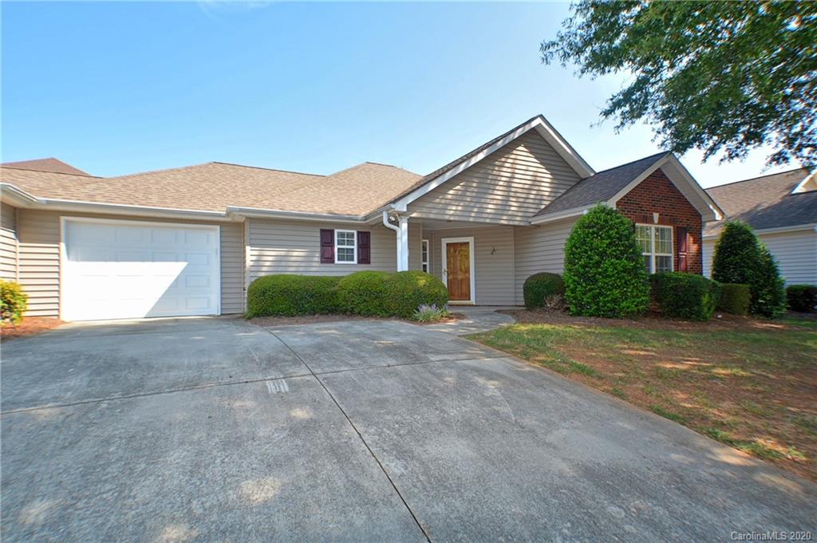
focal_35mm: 17
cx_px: 408
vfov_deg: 69.6
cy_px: 272
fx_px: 391
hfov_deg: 92.5
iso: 320
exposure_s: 1/250
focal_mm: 11.5
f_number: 8
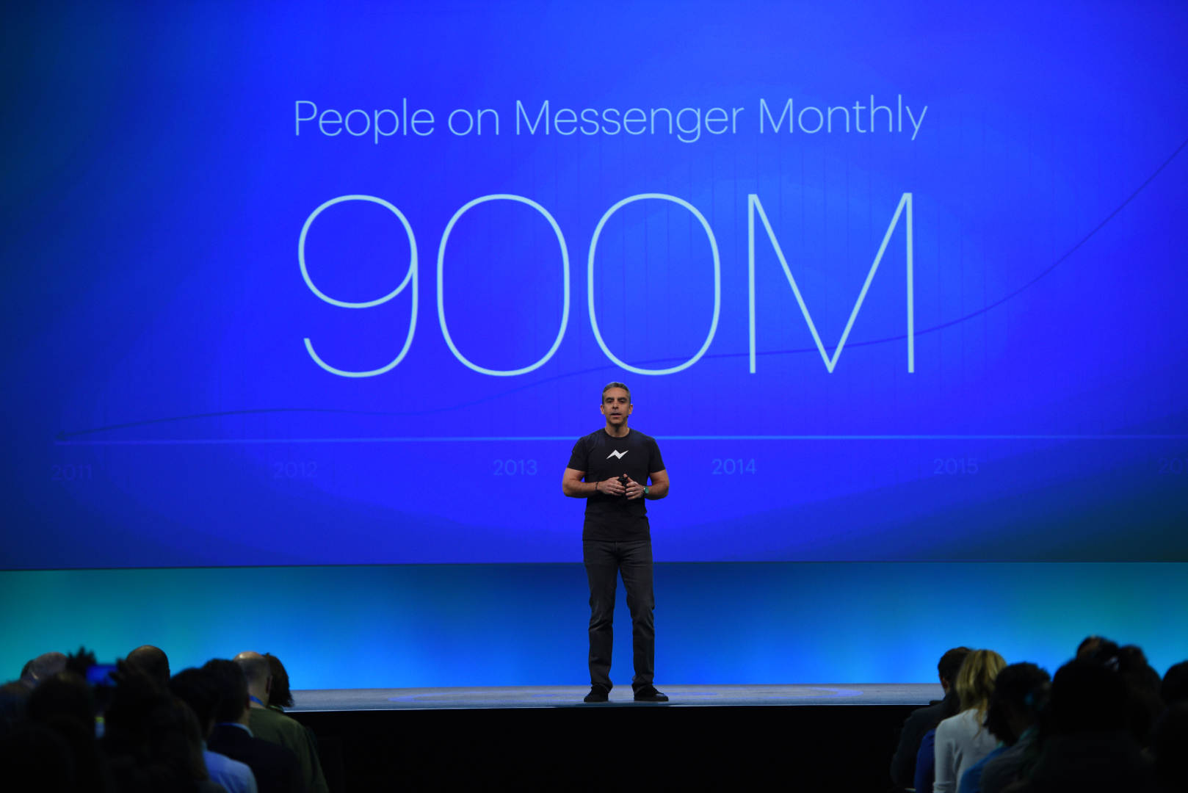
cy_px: 396
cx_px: 594
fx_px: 4456
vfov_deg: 10.2
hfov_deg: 15.2
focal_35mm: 135
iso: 640
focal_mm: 135
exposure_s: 1/320
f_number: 2.8
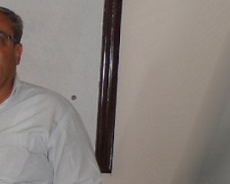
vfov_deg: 10.9
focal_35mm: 141
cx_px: -220
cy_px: 156
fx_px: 959
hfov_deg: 12.2
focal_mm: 5.3
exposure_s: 1/45
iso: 200
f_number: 3.4
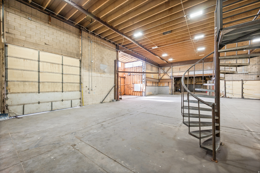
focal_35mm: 14
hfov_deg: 104.3
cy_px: 86
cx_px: 130
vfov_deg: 81.1
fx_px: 101
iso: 500
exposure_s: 1/13
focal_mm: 14
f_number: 7.1
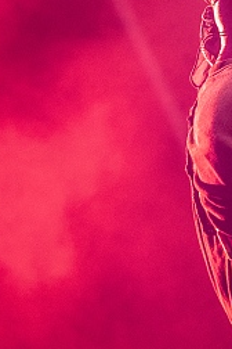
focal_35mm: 643
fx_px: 6215
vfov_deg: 3.2
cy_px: 143
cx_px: 280
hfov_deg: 2.1
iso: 640
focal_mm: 150
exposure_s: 1/100
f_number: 2.8
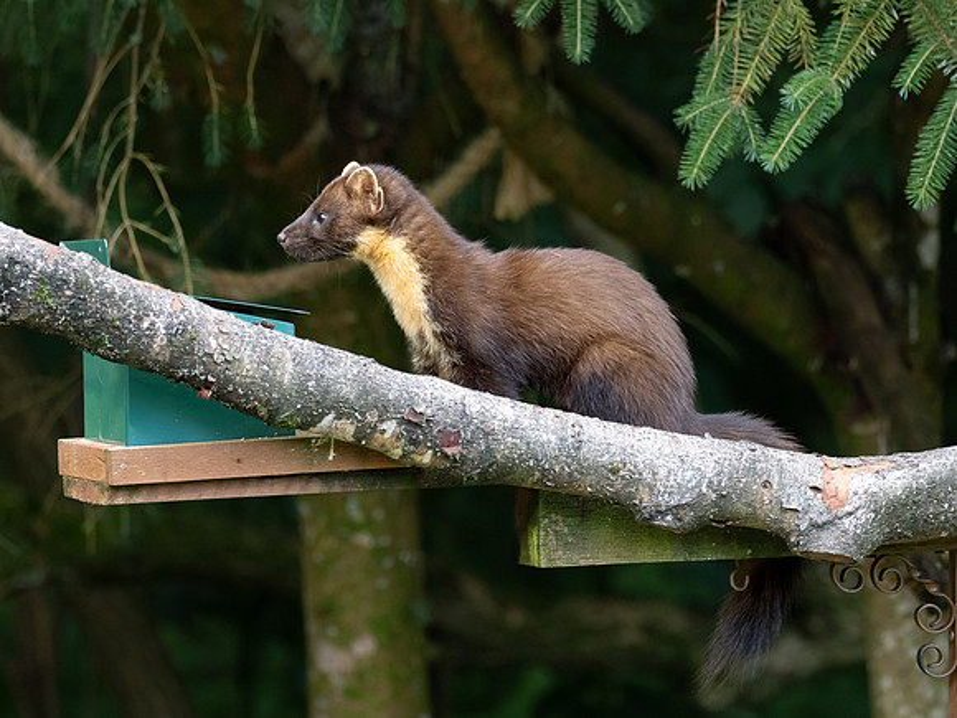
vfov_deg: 2.2
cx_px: 456
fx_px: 18890
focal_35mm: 683
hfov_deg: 2.9
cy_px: 357
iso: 2000
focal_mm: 300
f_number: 4
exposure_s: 1/400
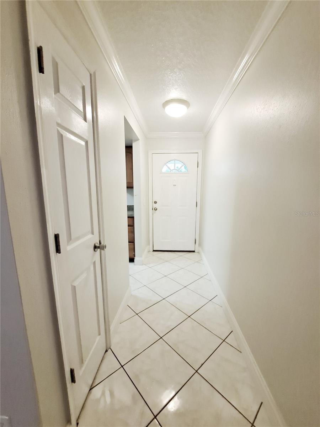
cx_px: 160
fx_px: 160
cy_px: 214
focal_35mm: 13
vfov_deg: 106.2
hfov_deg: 89.9
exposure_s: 1/40
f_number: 2.2
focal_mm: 1.74
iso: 160
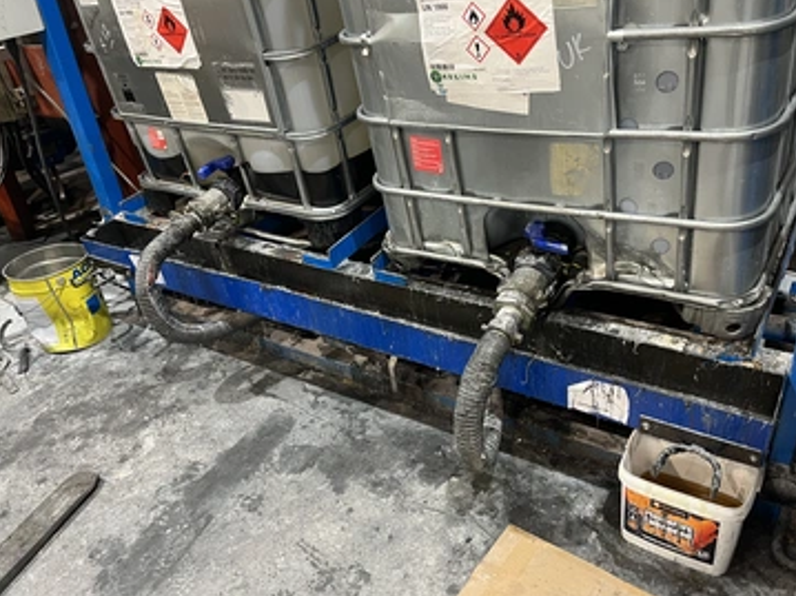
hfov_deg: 61.7
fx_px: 667
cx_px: 406
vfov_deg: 48.2
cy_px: 308
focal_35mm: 29
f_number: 1.6
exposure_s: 1/50
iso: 200
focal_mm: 5.1
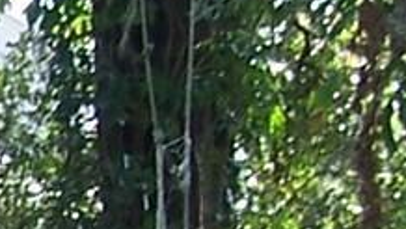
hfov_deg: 6.7
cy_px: 523
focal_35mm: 304
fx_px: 3275
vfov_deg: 3.9
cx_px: -546
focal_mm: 6.3
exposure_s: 1/90
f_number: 2.8
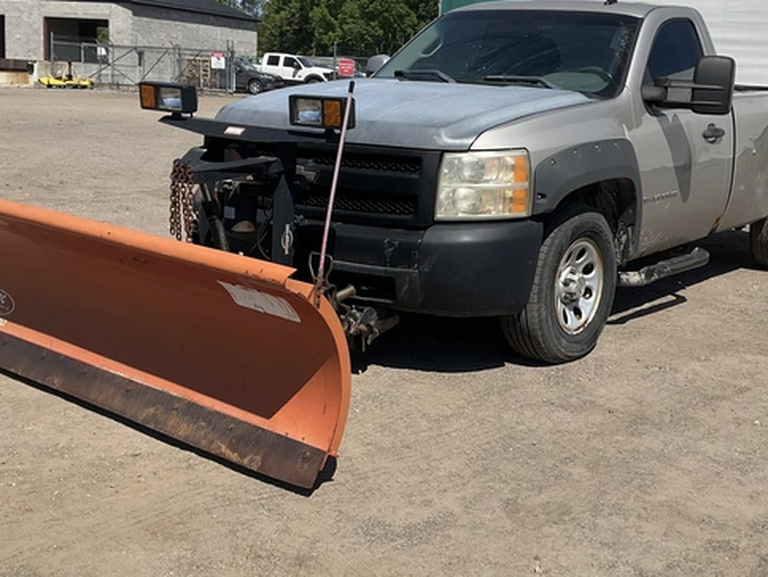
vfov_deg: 32.2
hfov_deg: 41.8
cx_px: 464
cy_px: 241
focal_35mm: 45
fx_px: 999
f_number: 1.8
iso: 25
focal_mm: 3
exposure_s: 1/2667
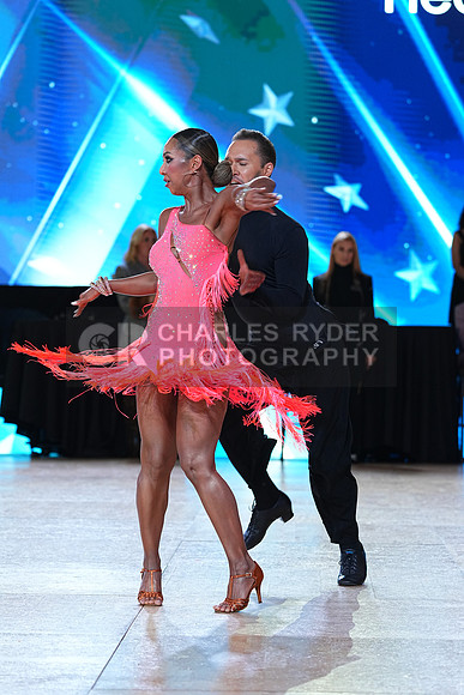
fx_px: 2376
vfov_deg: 16.6
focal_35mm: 123
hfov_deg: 11.2
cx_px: 232
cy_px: 348
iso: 1250
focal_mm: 123
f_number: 4
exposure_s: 1/500
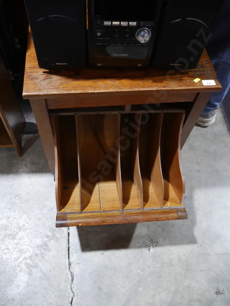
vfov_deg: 63.4
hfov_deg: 49.7
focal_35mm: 28
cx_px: 115
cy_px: 153
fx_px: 248
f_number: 3.5
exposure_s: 1/60
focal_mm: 14
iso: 640
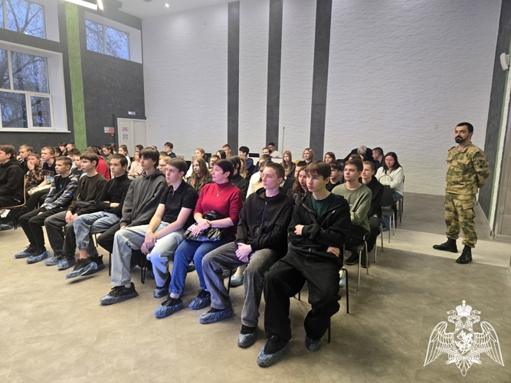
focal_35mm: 23
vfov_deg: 58.9
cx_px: 256
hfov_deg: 73.9
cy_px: 192
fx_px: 339
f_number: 1.8
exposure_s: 1/100
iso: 200
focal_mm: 5.4
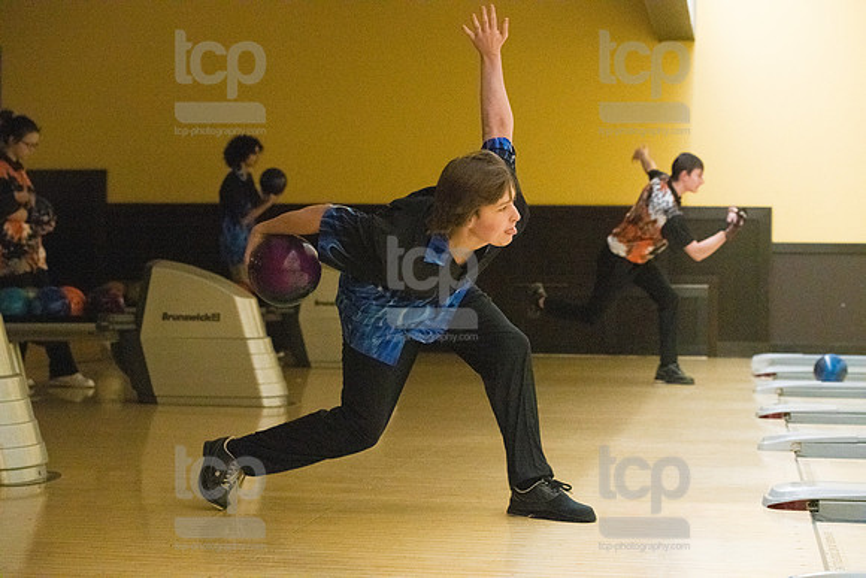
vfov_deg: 17.5
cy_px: 289
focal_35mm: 78
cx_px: 433
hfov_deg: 26.0
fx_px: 1877
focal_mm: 78
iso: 10000
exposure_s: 1/1000
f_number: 4.5
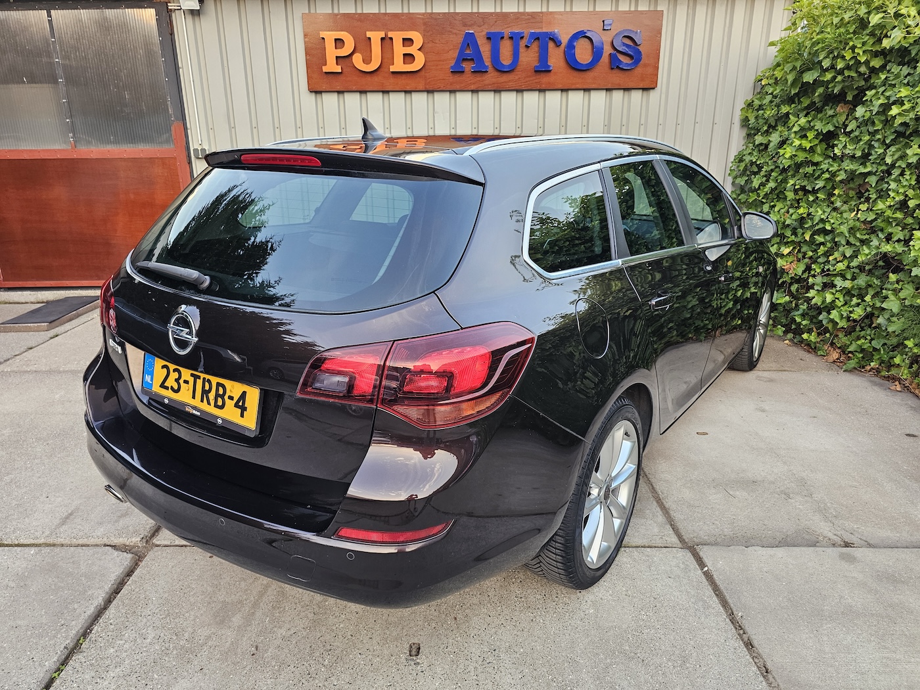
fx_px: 611
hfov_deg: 73.9
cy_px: 345
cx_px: 460
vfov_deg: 58.9
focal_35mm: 23
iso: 160
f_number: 1.7
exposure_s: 1/180
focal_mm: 6.3
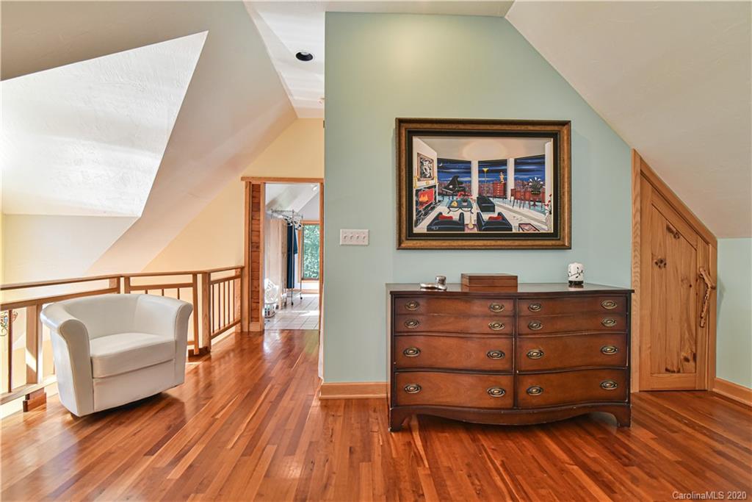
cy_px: 251
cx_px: 376
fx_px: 334
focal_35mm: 16
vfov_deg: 73.8
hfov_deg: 96.7
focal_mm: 16
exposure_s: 1/125
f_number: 5.6
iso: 1600
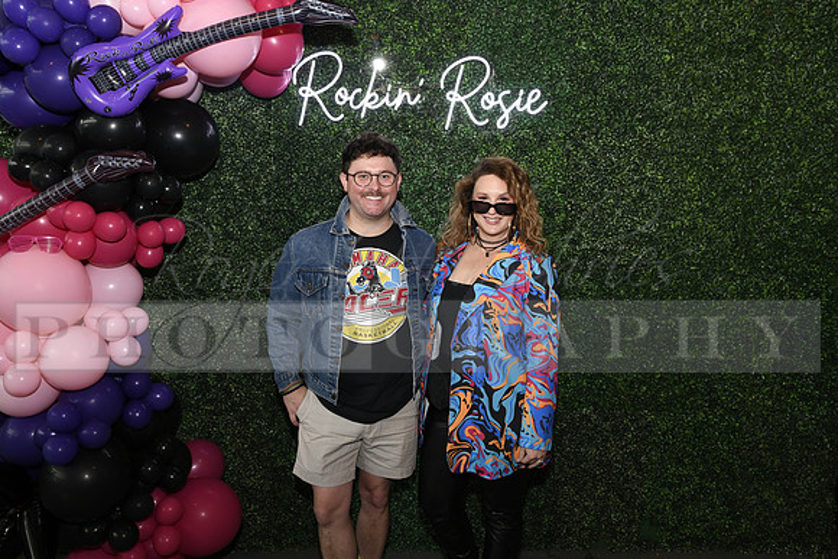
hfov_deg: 69.4
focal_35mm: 26
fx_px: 605
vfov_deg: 49.6
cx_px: 419
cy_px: 280
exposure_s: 1/60
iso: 500
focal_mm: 26
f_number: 6.3
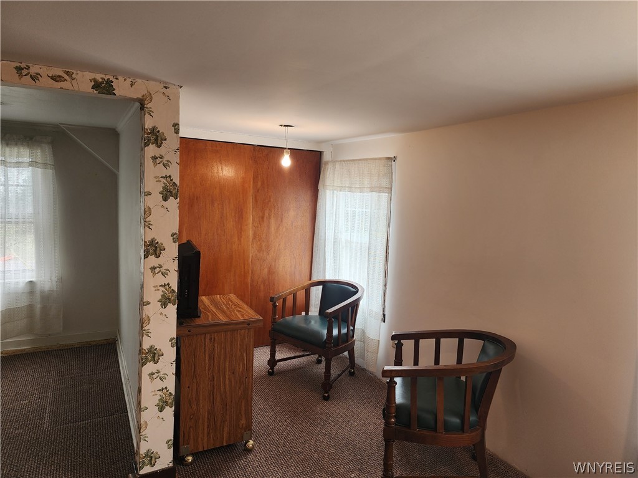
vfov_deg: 58.8
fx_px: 424
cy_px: 239
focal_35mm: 23
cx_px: 319
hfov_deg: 74.0
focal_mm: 6.4
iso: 80
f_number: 1.8
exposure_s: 1/120
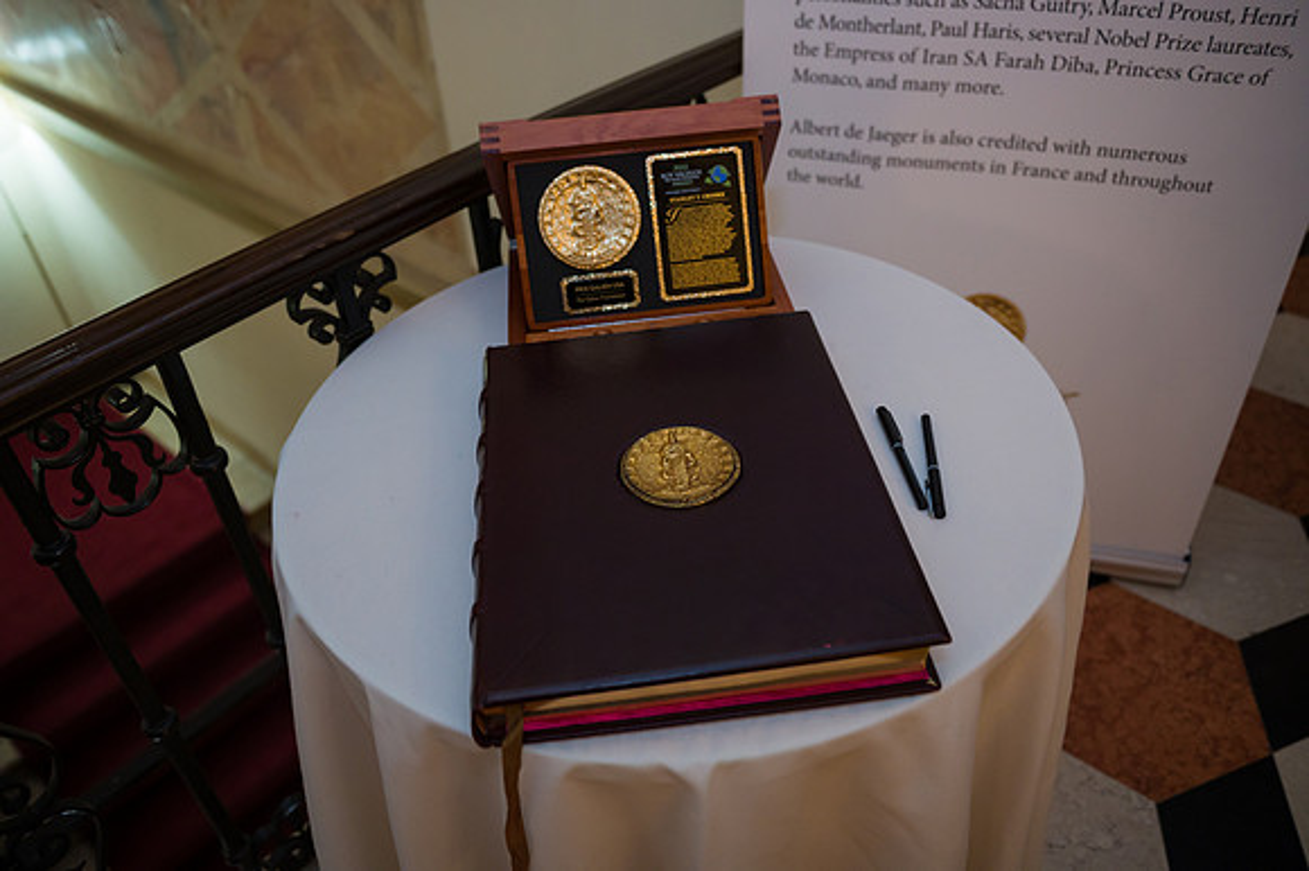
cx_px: 654
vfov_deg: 46.4
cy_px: 436
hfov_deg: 65.5
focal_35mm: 28
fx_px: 1017
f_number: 3.2
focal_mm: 28
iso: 1600
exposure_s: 1/200
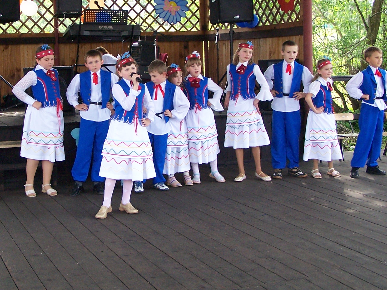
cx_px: 141
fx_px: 760
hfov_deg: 28.4
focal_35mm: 68
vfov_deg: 21.5
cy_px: 90
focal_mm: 8
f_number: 3.2
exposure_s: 1/180
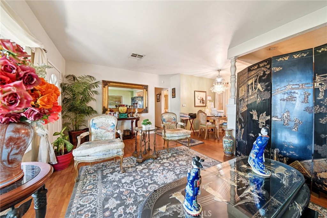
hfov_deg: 112.6
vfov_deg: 90.0
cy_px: 109
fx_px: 109
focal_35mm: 12
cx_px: 164
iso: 250
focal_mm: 12
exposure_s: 1/2.5
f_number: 8
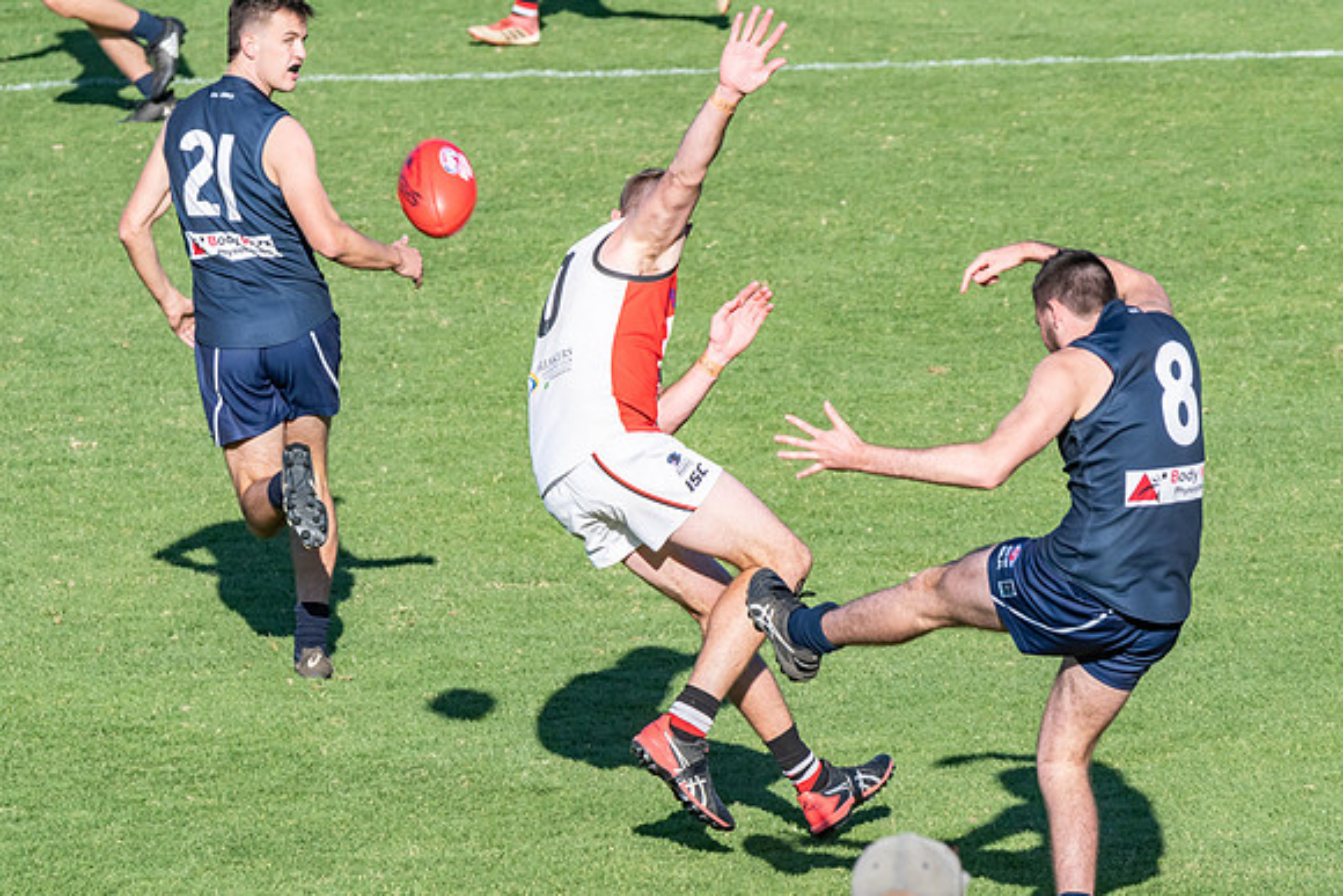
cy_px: 448
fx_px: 16791
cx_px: 672
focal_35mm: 450
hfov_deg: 4.6
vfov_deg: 3.1
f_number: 10
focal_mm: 300
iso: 800
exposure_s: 1/2000
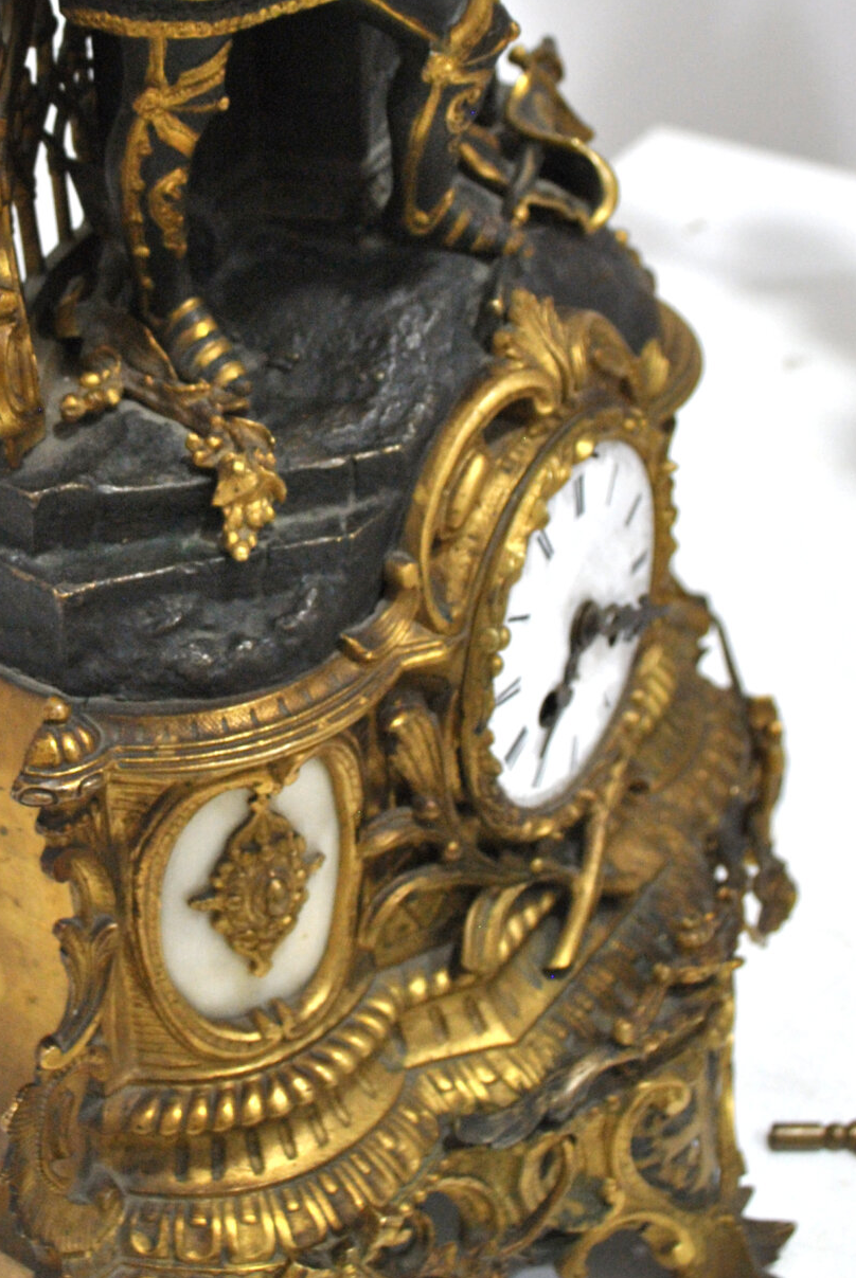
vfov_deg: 28.4
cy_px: 327
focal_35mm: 70
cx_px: 199
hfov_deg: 19.4
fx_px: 2489
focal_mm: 22
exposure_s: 1/30
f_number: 4
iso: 400
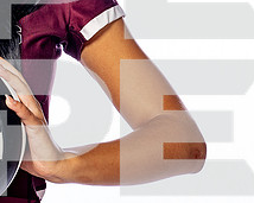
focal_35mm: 206
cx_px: -107
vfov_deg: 7.5
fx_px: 1548
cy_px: -7
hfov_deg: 9.2
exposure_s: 1/250
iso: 250
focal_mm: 57
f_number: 7.1
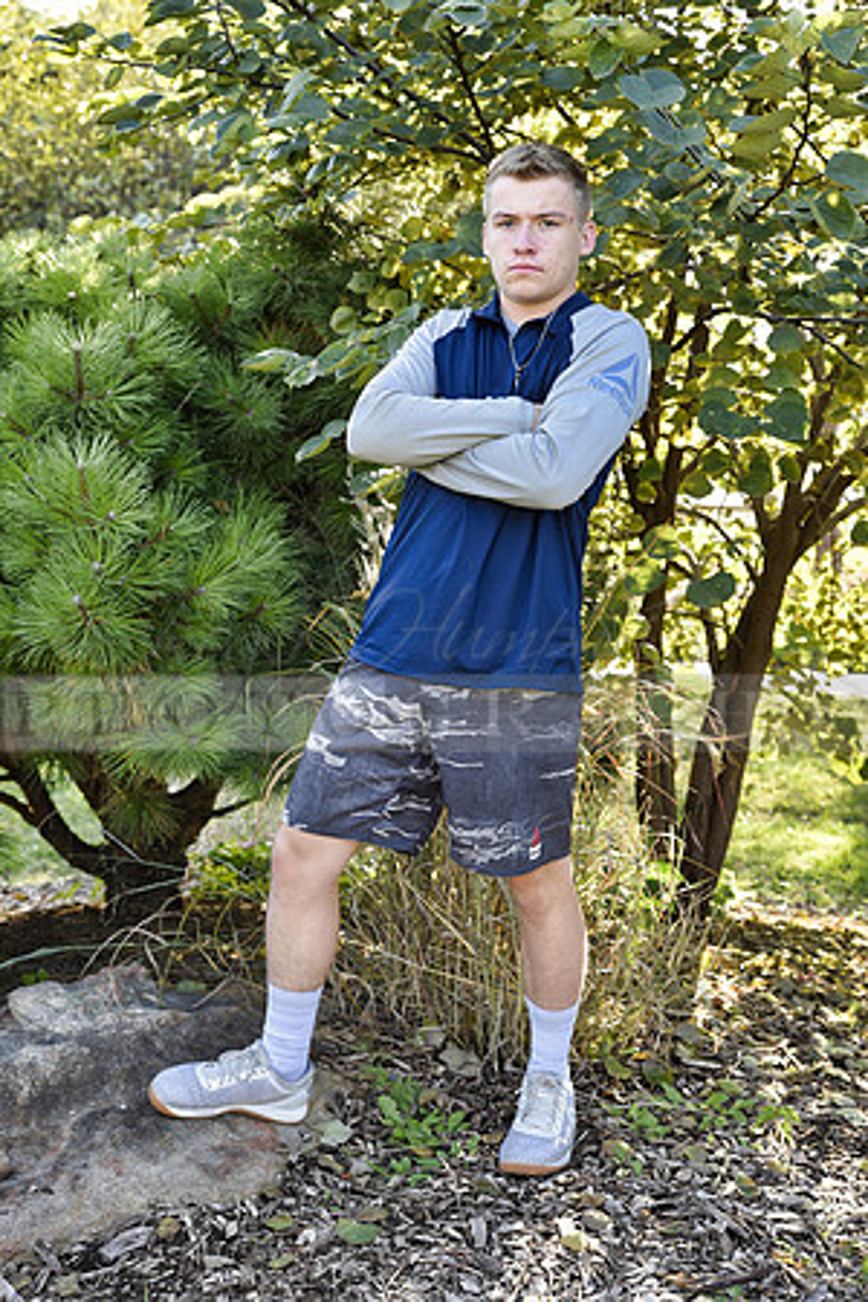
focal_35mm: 50
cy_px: 651
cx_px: 434
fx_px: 1808
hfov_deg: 27.0
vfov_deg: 39.6
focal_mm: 50
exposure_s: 1/80
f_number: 5
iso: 200
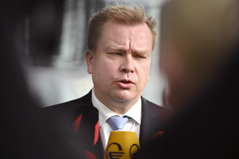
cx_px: 120
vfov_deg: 6.9
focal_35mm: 200
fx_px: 1327
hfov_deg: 10.3
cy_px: 80
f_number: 2.8
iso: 160
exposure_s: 1/400
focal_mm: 200
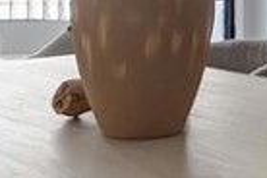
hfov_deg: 17.1
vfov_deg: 12.1
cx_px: 370
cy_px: -25
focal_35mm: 111
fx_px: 823
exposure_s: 1/320
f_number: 2.8
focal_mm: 10
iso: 640
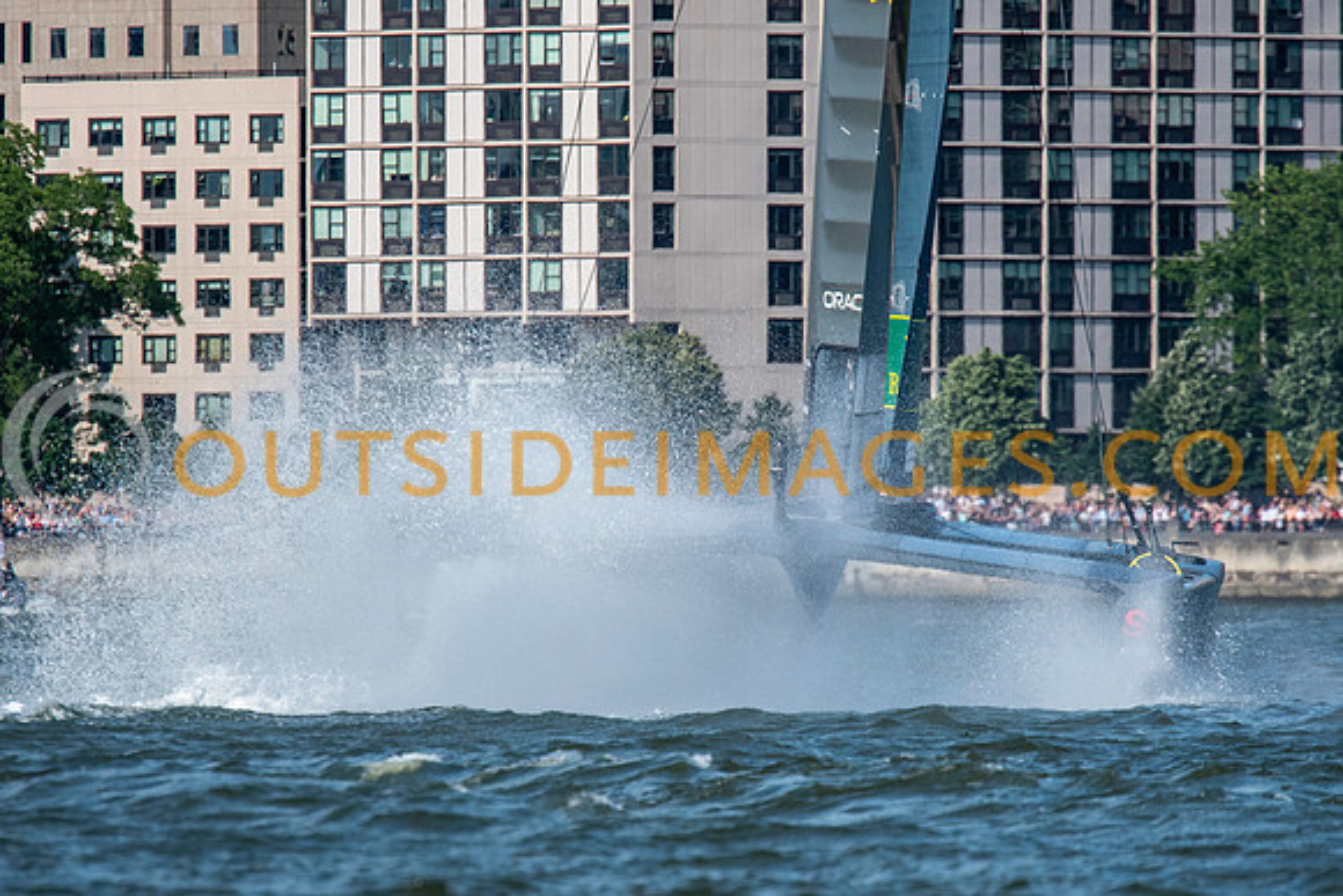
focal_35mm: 735
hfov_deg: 2.8
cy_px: 515
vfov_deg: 1.9
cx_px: 671
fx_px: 27430
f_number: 5.6
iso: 500
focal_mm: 420
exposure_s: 1/2500
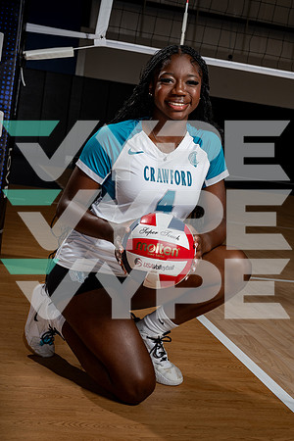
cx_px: 147
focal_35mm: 53
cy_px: 220
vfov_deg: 37.5
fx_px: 649
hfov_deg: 25.5
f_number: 8
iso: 100
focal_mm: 53
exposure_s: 1/250
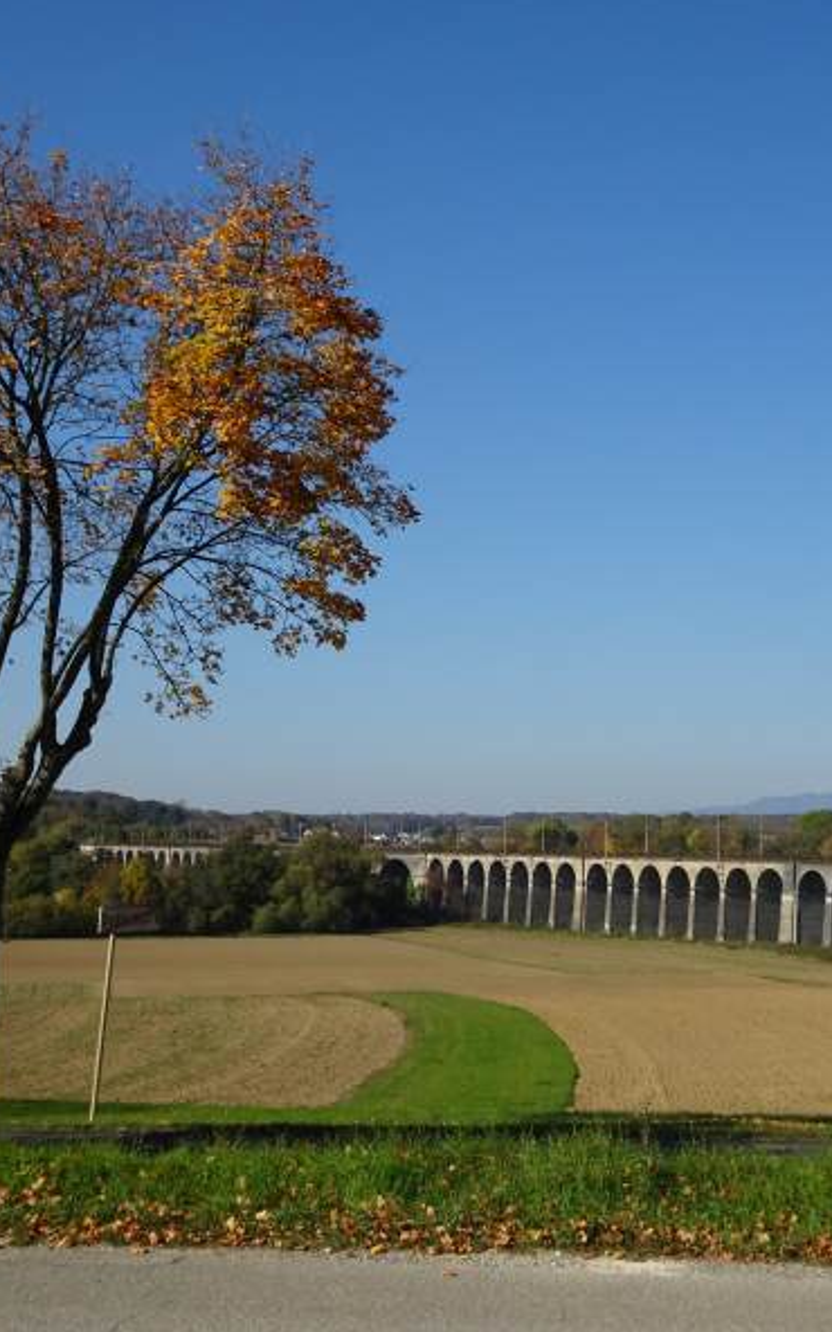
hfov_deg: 24.3
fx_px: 1923
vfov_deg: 38.2
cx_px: 551
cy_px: 662
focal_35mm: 53
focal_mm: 6.37
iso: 80
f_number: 4
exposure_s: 1/1000
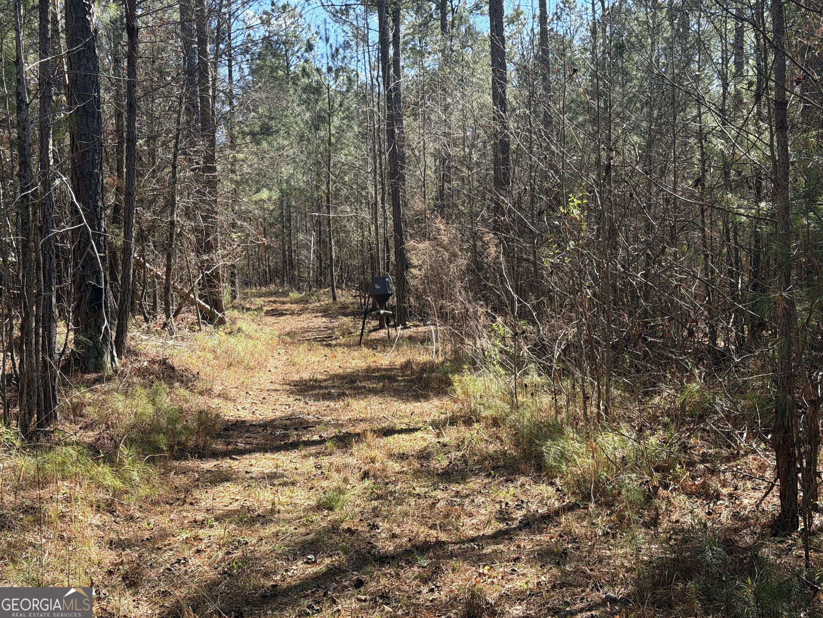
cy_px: 309
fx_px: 1141
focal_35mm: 48
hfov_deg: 39.7
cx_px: 412
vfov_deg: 30.3
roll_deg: +1.6
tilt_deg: -0.9
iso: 64
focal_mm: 6.76
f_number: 1.78
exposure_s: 1/1149
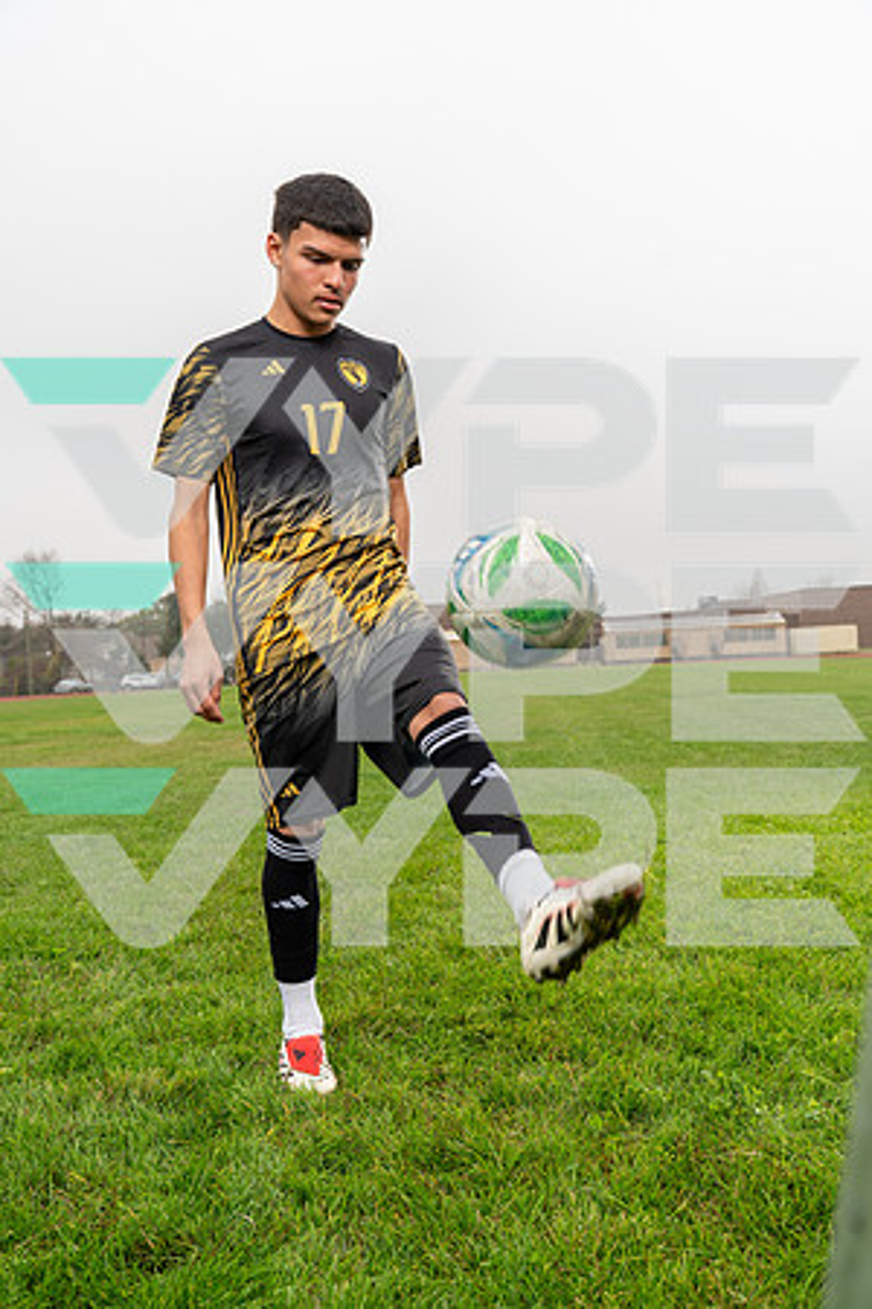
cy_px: 654
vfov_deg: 54.4
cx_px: 436
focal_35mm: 35
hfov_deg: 37.9
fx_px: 1272
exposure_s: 1/200
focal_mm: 35
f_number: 5.6
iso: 250
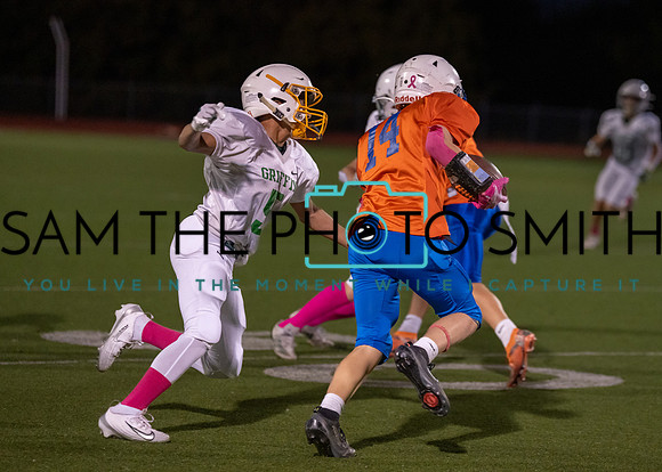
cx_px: 414
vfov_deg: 8.2
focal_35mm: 174
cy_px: 196
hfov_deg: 11.5
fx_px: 3278
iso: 3200
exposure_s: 1/1000
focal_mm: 142
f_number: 2.8
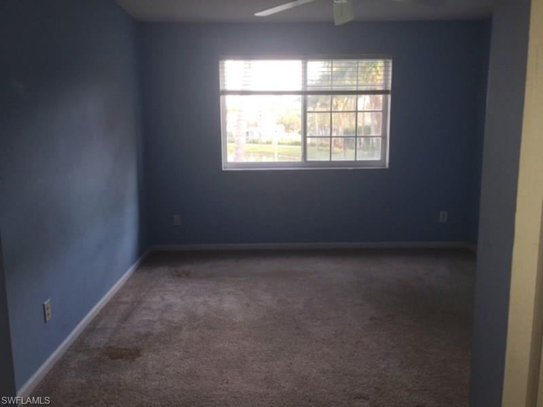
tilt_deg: -8.6
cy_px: 204
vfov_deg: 48.2
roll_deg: -0.3
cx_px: 272
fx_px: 455
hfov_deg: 61.7
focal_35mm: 29
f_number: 2.2
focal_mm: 4.15
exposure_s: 1/38
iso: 25
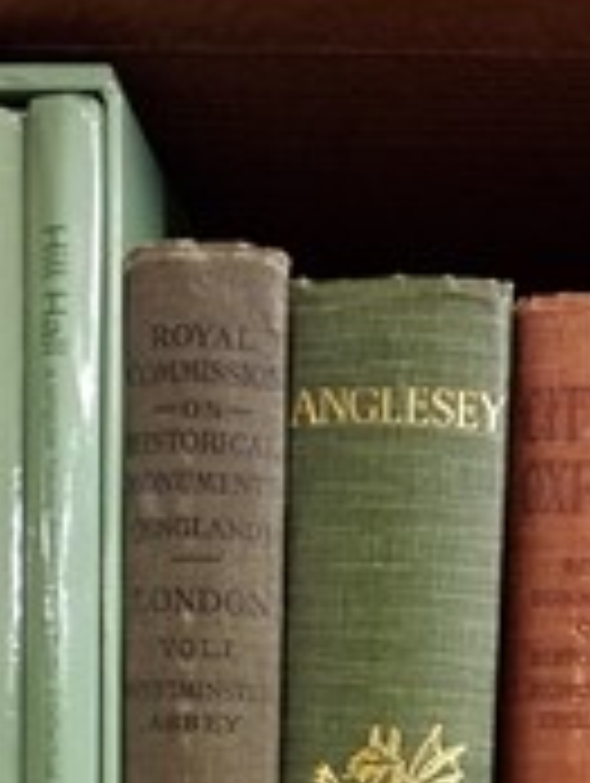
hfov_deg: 23.3
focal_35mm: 62
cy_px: 855
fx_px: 1406
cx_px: 486
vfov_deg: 28.4
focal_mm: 3.6
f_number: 1.9
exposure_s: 1/25
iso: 200
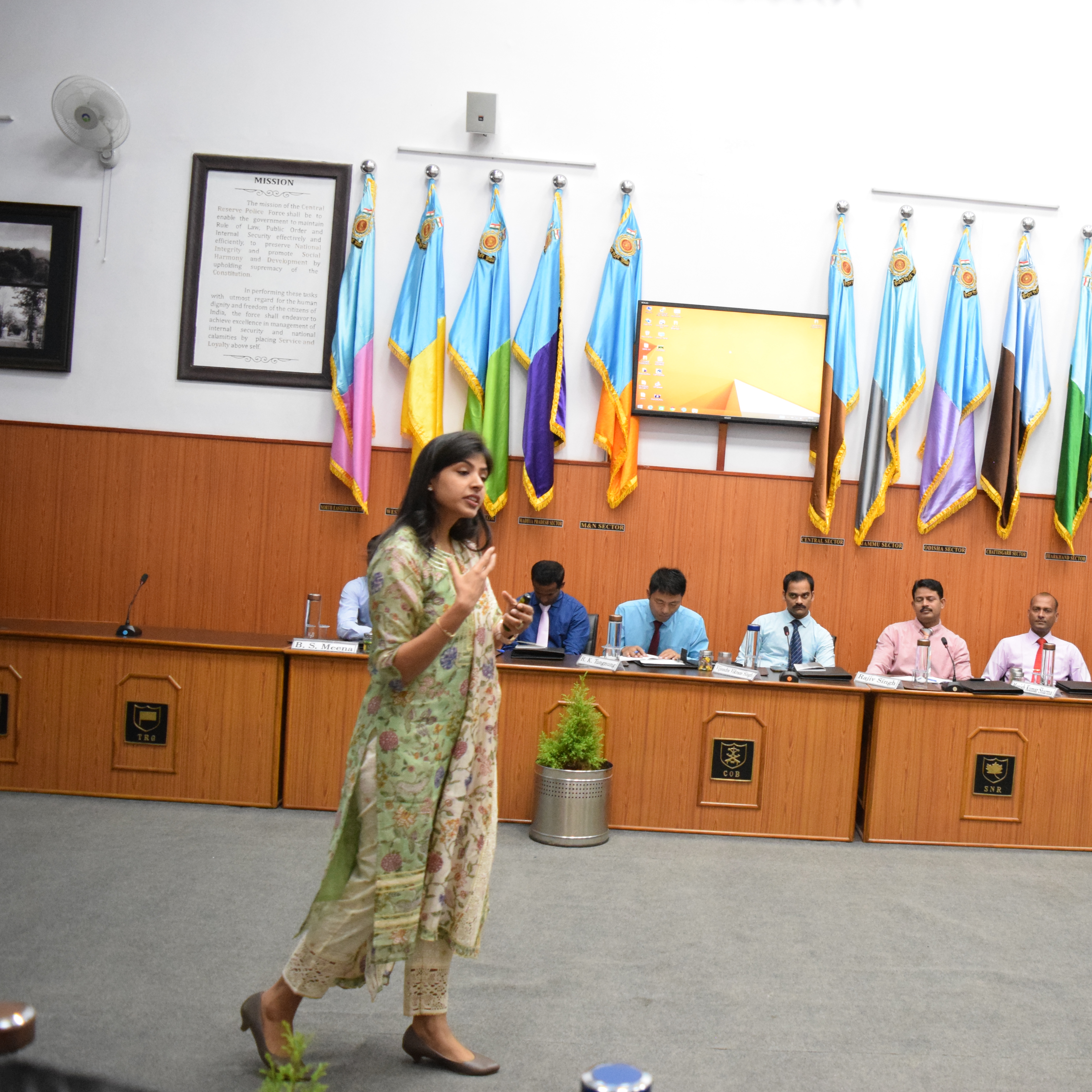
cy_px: 550
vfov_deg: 47.2
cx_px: 807
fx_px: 1249
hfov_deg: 45.7
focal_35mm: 35
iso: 3200
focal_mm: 18
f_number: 4
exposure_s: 1/125
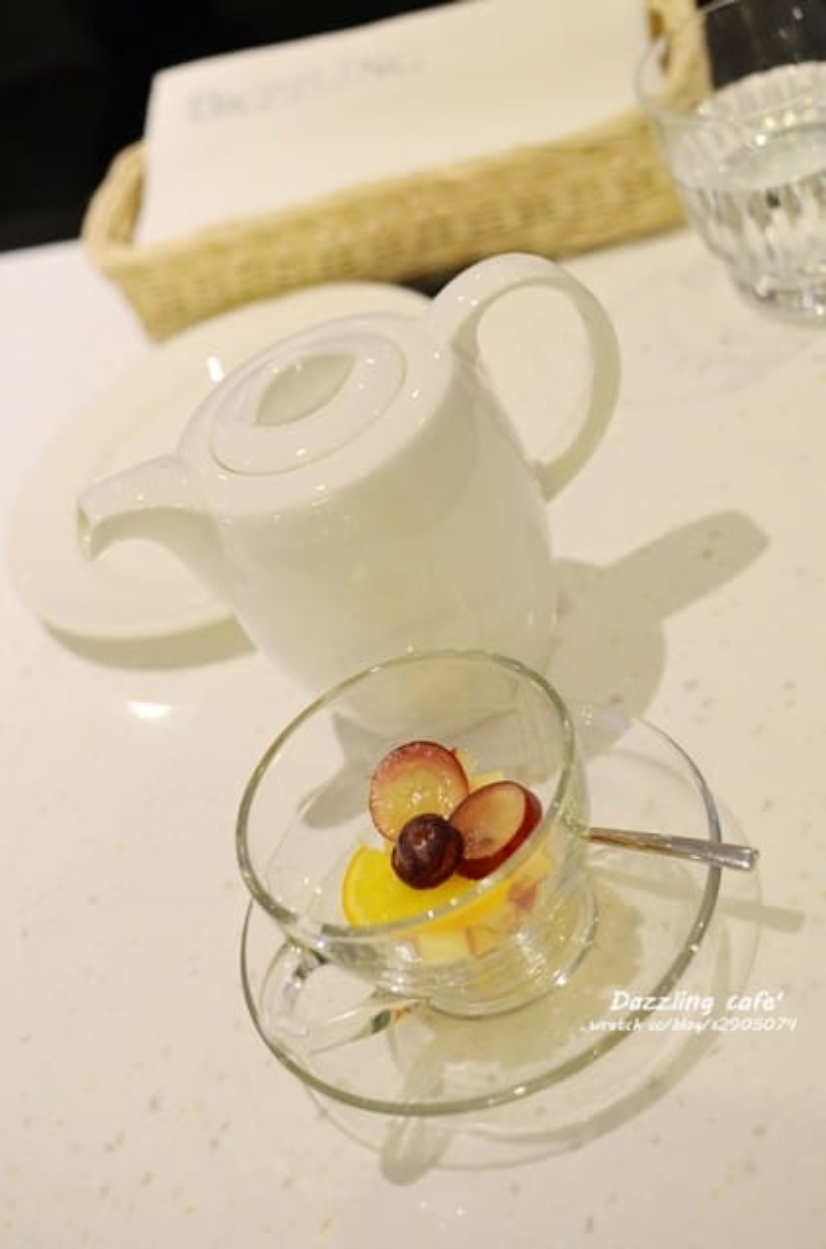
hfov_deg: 25.6
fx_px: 1818
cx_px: 413
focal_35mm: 52
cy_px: 624
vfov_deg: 37.9
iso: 1600
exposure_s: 1/160
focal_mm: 35
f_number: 3.2
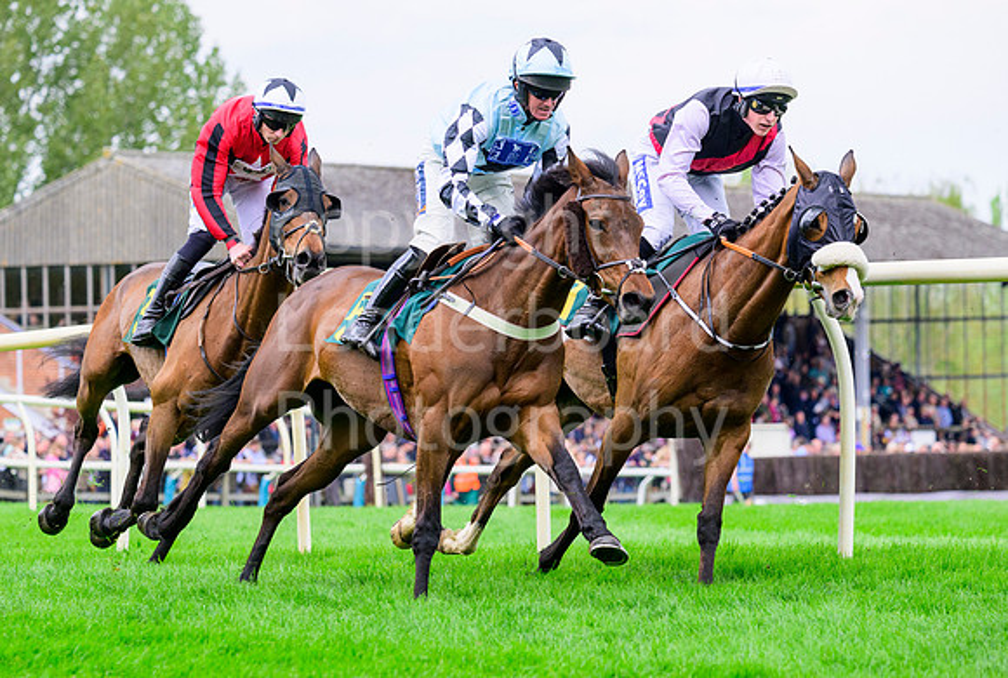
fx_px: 6178
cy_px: 390
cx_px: 423
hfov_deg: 9.3
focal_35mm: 220
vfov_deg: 6.3
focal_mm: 190
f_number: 6.3
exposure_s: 1/2000
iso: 1000
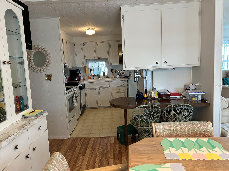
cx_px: 114
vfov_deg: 53.1
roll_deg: +3.2
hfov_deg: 67.3
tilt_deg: -6.1
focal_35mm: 26
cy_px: 86
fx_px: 172
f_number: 1.5
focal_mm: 5.7
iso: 125
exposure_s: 1/120
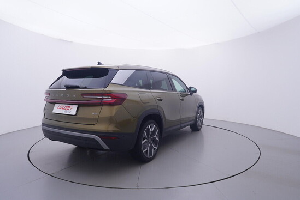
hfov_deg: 77.3
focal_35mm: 22
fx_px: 188
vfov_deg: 56.2
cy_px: 100
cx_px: 150
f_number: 5
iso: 200
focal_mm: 15
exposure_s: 1/80
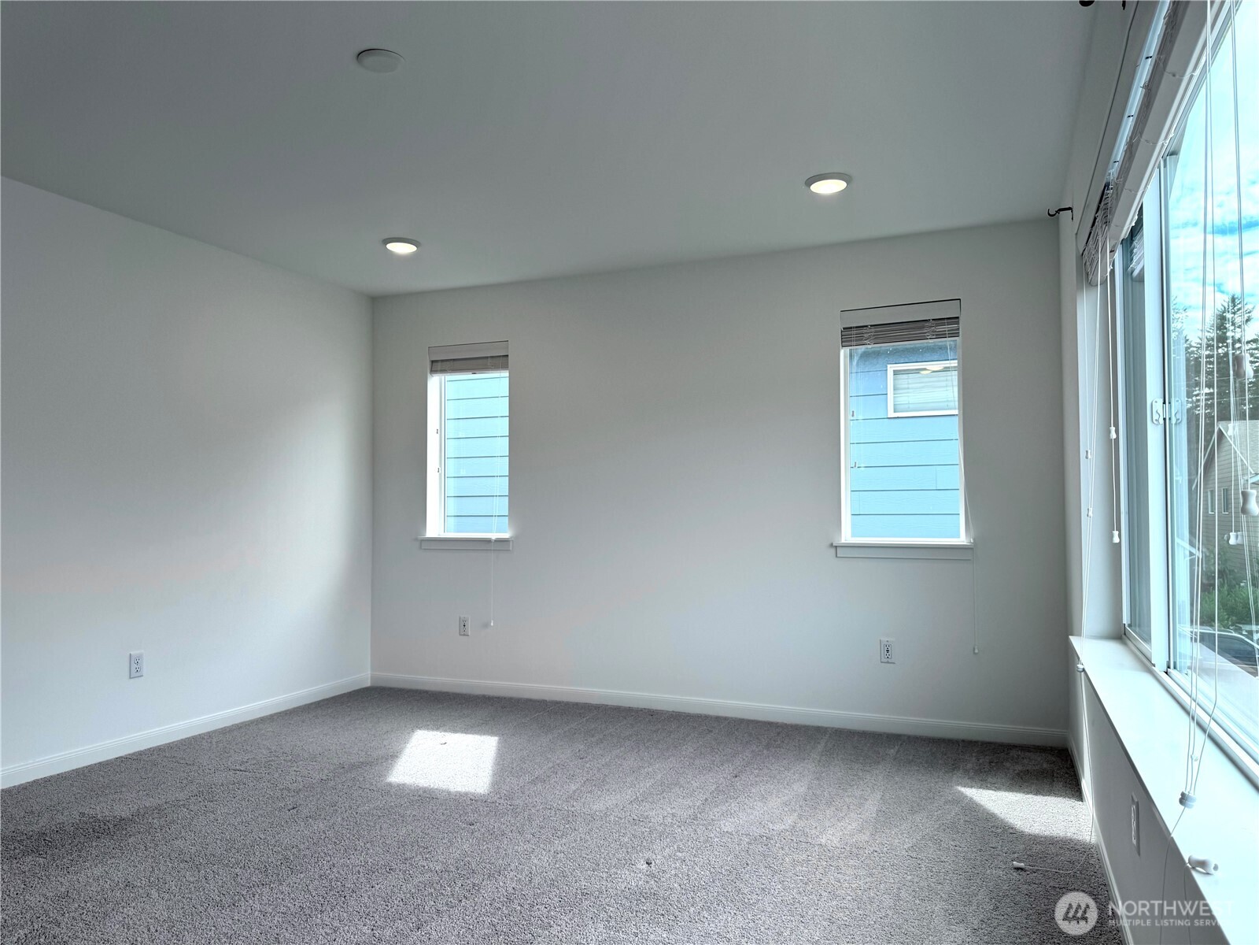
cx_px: 630
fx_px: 873
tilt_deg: +2.2
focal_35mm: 24
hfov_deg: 71.6
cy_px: 472
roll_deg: -0.5
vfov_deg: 56.8
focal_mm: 6.76
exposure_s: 1/633
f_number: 1.78
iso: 80
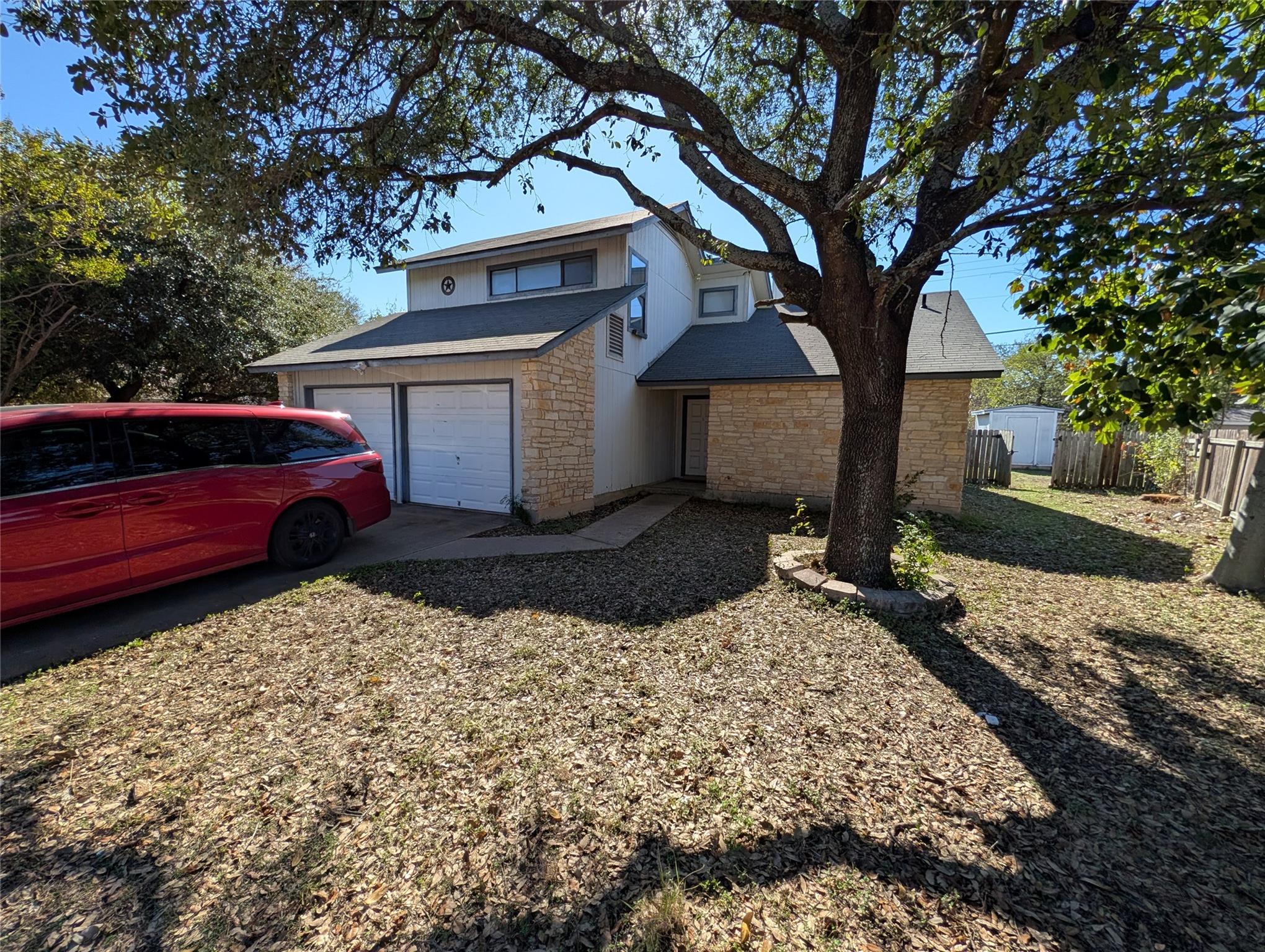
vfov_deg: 94.6
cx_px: 632
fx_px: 439
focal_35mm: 12
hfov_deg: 110.5
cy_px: 476
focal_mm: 2.02
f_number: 1.7
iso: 56
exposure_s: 1/1887
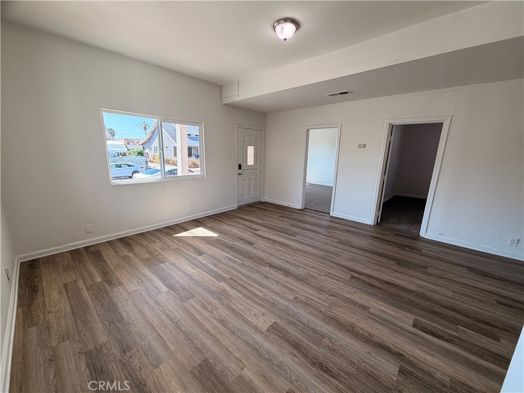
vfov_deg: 85.7
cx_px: 262
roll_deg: -1.2
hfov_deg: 102.1
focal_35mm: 14
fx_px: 212
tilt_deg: -11.9
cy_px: 196
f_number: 2.2
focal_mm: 2.22
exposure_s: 1/120
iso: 80
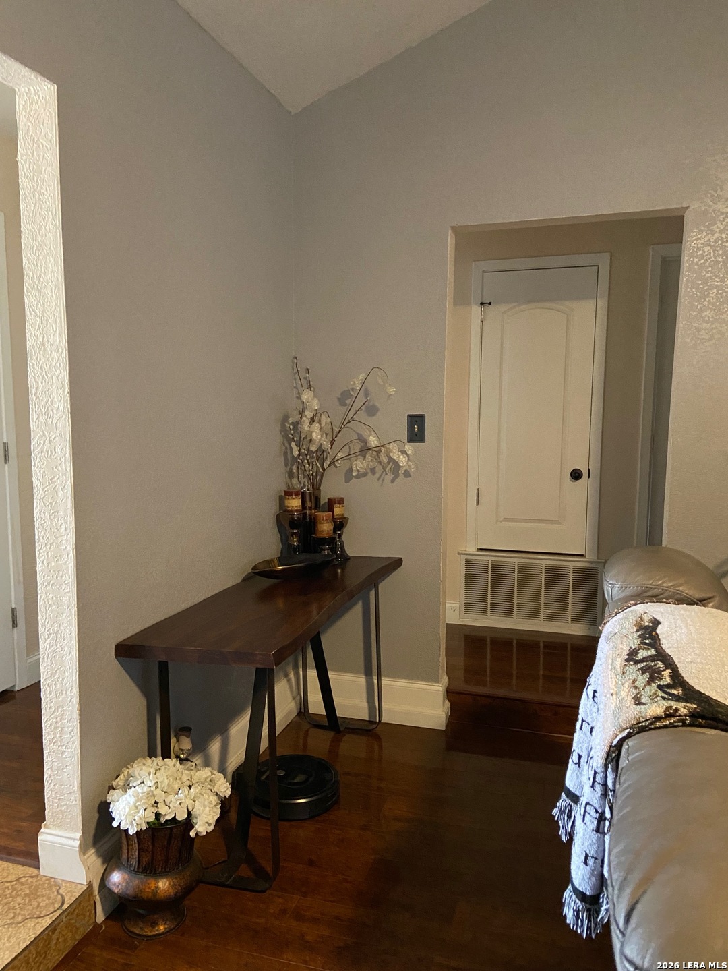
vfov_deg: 67.3
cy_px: 486
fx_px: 729
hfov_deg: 53.1
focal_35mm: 26
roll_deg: +0.3
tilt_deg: -5.7
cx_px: 364
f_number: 1.8
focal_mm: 4.25
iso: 800
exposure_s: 1/30
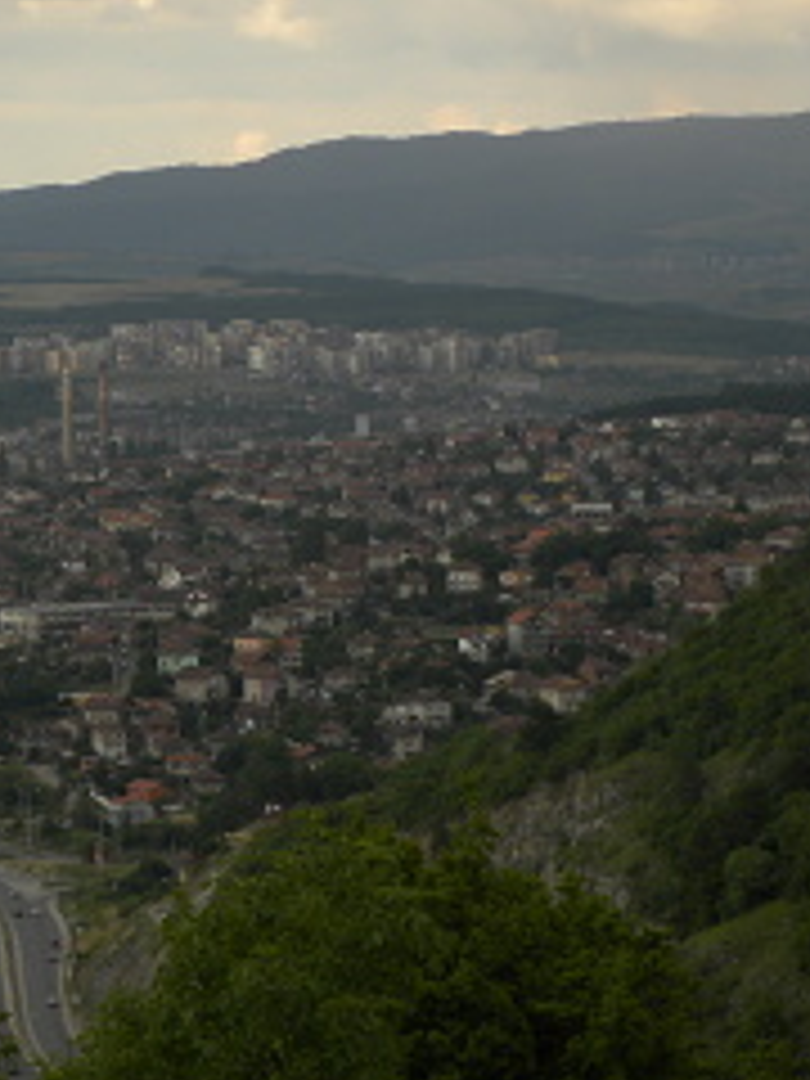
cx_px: 234
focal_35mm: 170
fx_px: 5304
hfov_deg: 8.7
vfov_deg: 11.6
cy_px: 446
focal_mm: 15.1
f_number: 4.5
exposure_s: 1/125
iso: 64
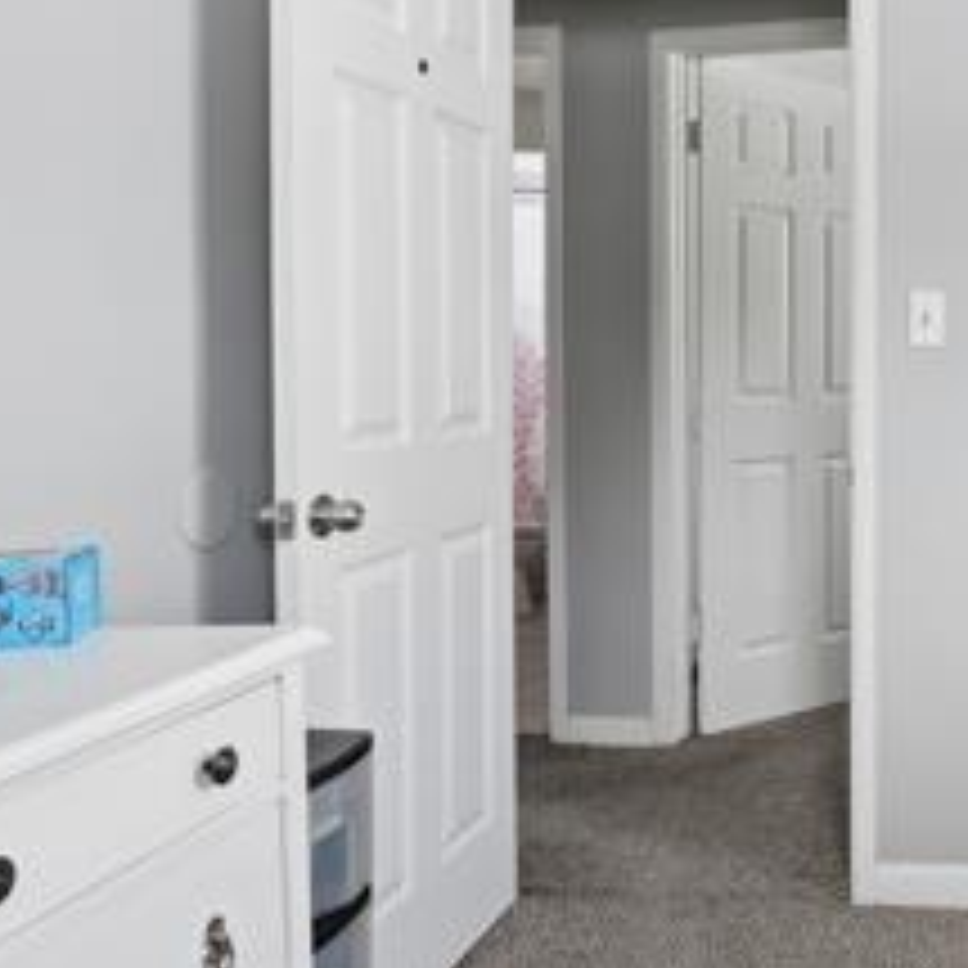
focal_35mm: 38
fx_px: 1202
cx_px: 1000
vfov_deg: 43.6
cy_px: 378
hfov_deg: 38.2
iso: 400
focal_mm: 16
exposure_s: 1/500
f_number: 8
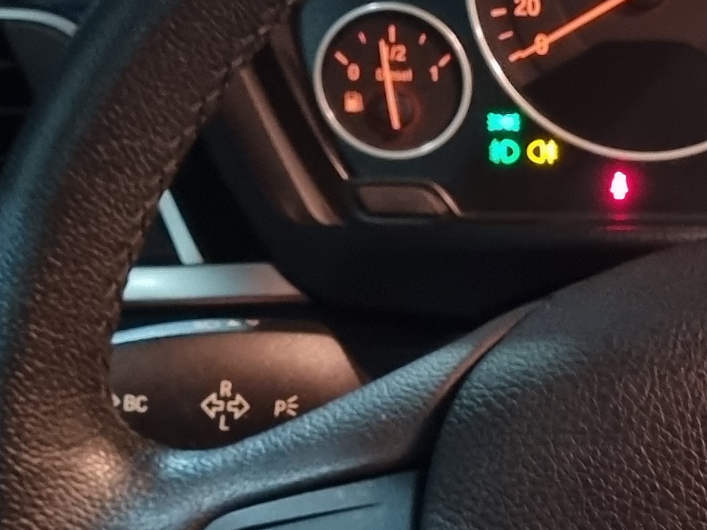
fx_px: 2226
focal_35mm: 109
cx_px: 846
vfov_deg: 13.4
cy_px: 517
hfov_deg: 17.2
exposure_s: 1/10
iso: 1250
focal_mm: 5.4
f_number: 1.8
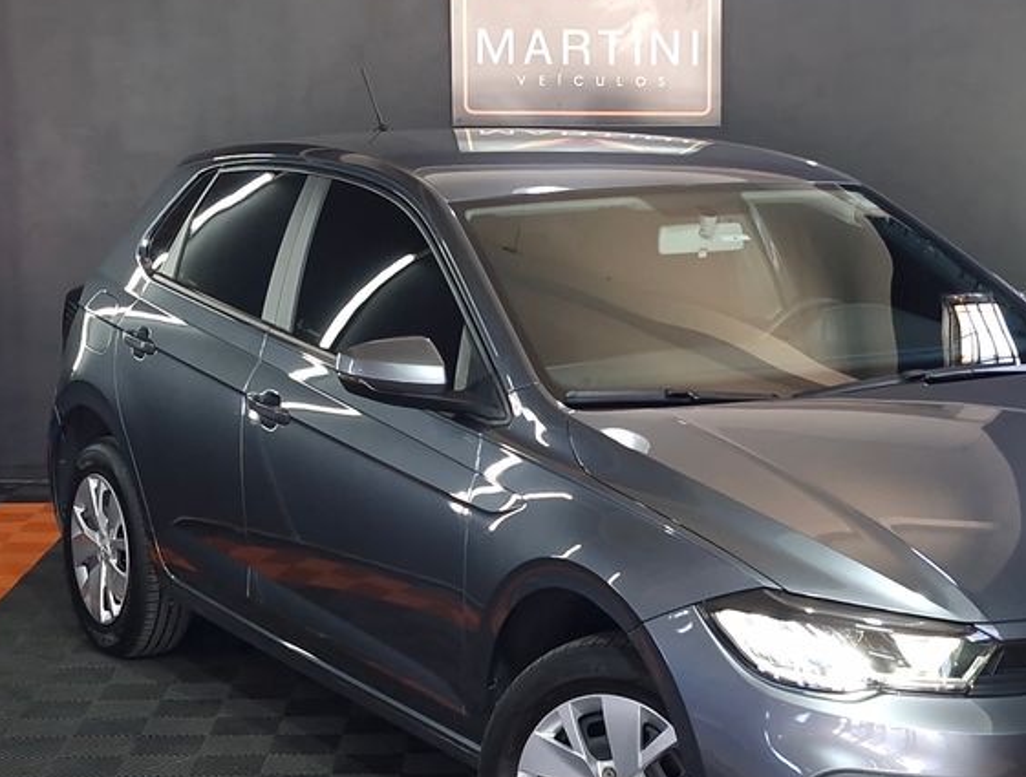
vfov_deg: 36.9
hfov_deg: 46.7
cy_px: 457
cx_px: 707
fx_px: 1160
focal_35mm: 39
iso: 125
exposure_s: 1/60
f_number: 1.8
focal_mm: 5.54
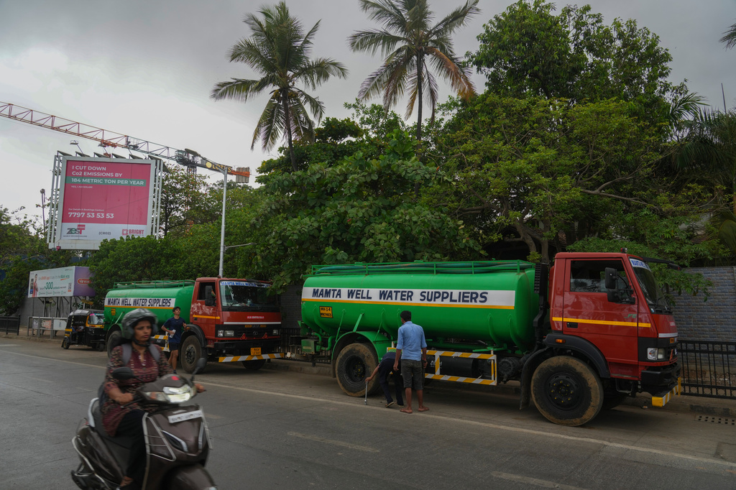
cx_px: 368
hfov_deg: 73.8
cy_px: 245
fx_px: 490
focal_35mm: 24
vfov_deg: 53.1
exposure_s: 1/125
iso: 400
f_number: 5.6
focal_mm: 24
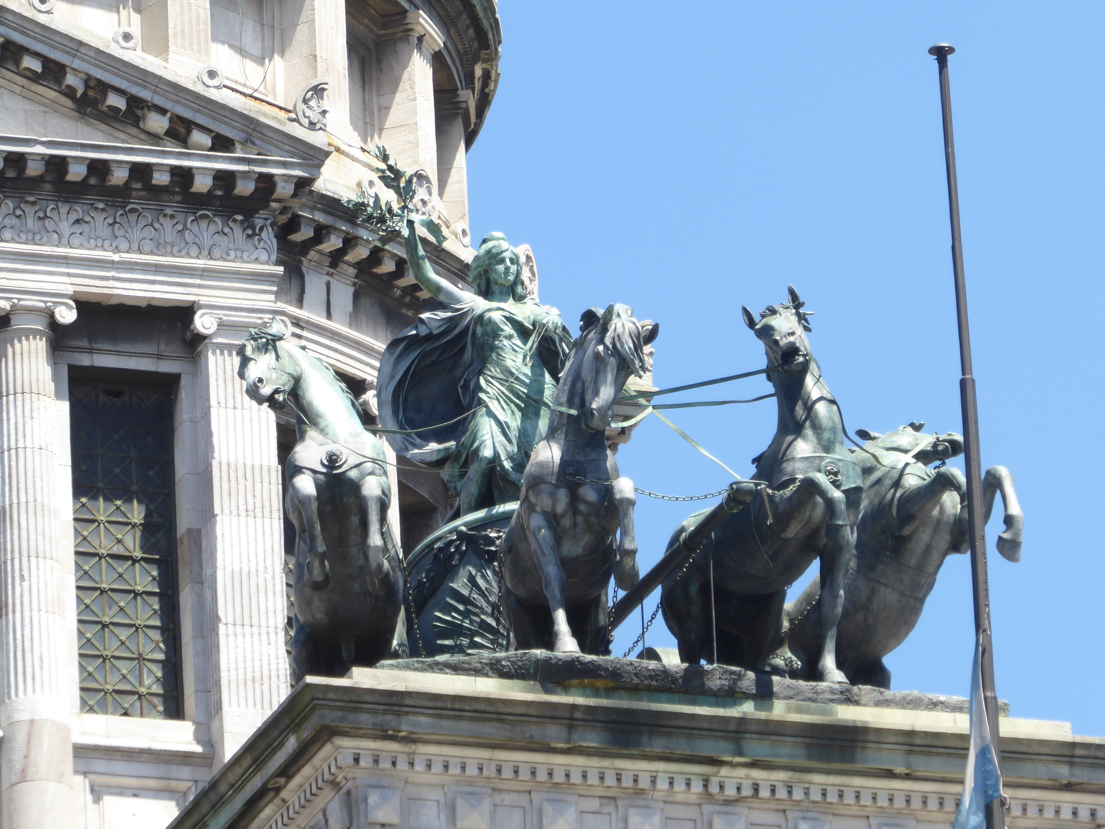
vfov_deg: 3.3
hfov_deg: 4.5
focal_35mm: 444
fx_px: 14173
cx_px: 552
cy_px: 414
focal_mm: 71.7
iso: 80
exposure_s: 1/160
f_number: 6
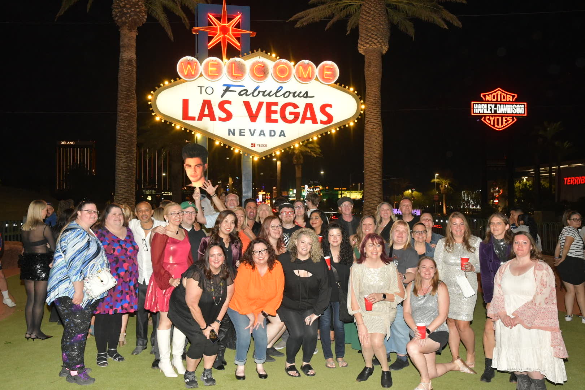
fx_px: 487
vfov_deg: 43.6
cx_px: 292
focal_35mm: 30
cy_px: 195
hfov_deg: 61.9
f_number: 6.3
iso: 2000
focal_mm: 20
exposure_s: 1/80
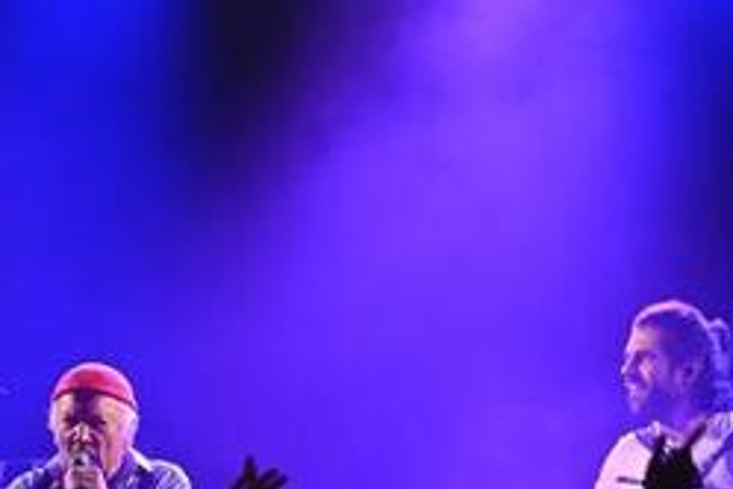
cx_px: 377
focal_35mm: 418
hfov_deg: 4.9
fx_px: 8510
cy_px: 284
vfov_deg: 3.3
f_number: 4.5
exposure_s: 1/60
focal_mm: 105
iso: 1250
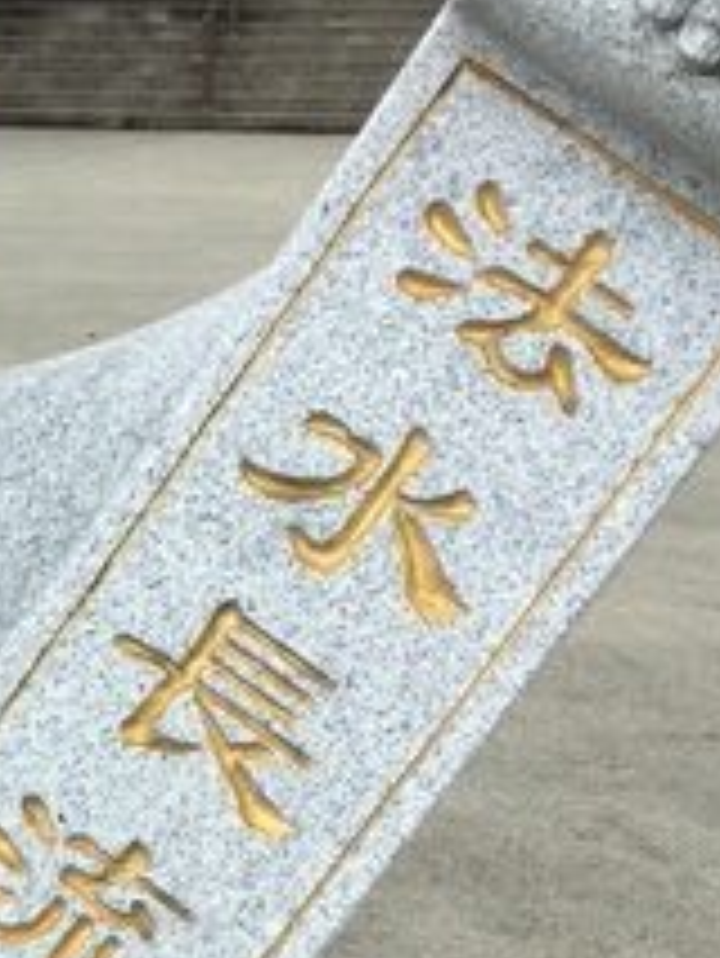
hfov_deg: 16.2
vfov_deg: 21.4
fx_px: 2410
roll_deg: -2.1
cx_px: -194
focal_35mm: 87
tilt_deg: -19.8
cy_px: 1043
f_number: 2.2
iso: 25
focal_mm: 4.15
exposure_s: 1/777
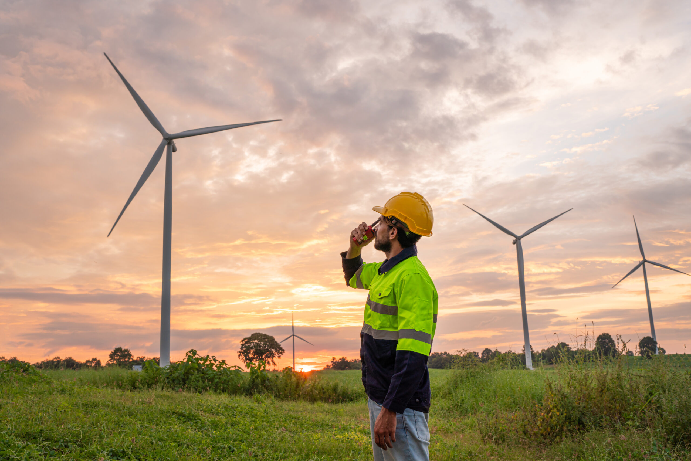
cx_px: 346
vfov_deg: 37.9
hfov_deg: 54.4
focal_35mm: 35
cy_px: 230
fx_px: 672
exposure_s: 1/100
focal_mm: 35
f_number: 7.1
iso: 200
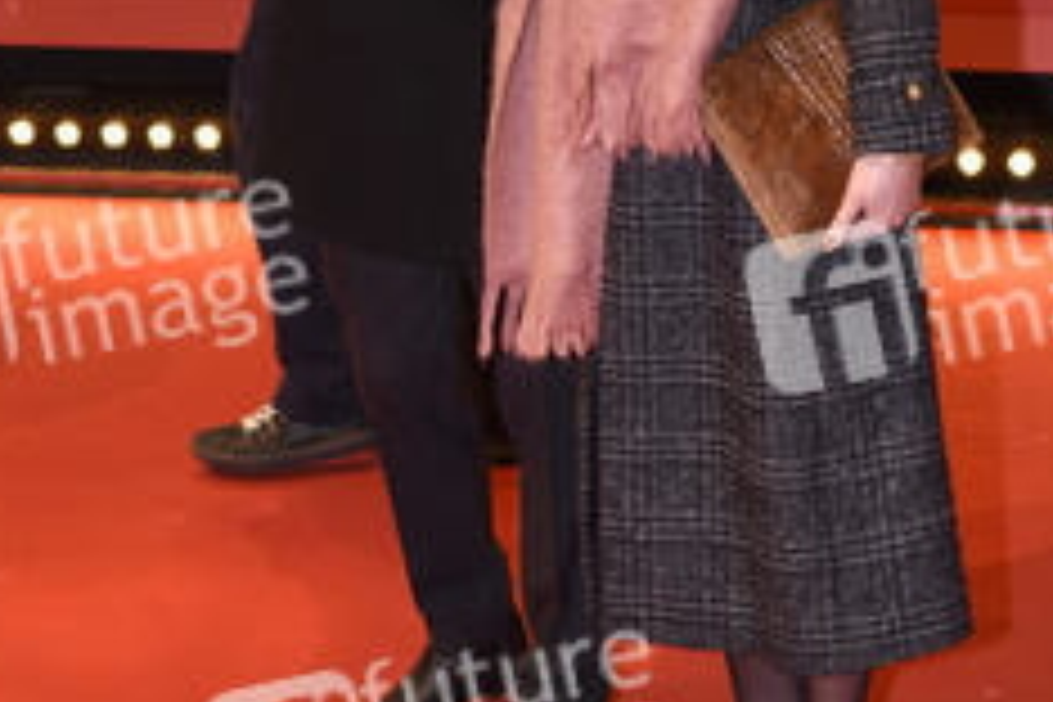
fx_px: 2398
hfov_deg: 24.8
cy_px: 63
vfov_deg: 16.4
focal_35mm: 82
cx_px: 567
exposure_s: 1/400
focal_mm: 32
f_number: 3.2
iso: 640
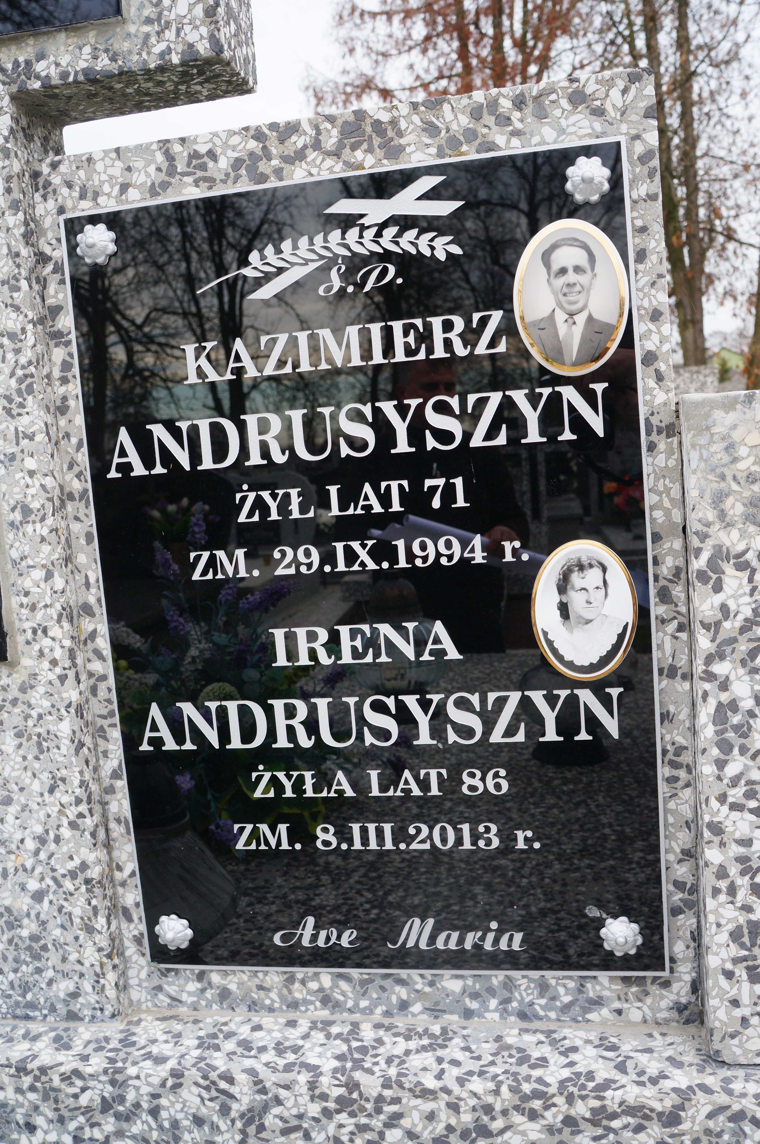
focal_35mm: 32
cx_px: 380
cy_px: 572
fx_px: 1000
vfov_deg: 59.5
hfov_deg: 41.6
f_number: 6.3
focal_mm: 21
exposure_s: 1/80
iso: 200
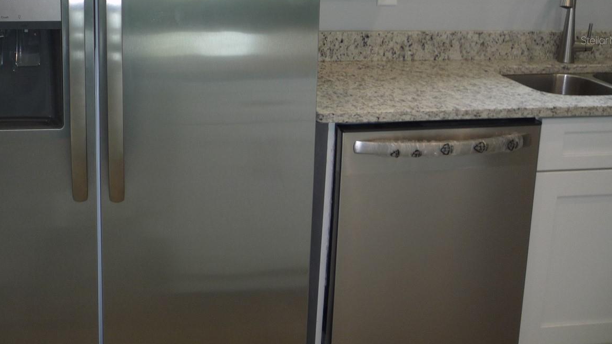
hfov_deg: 44.9
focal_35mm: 45
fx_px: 730
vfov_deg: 25.8
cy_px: 40
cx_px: 209
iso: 100
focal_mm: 5.2
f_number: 3.3
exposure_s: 1/30
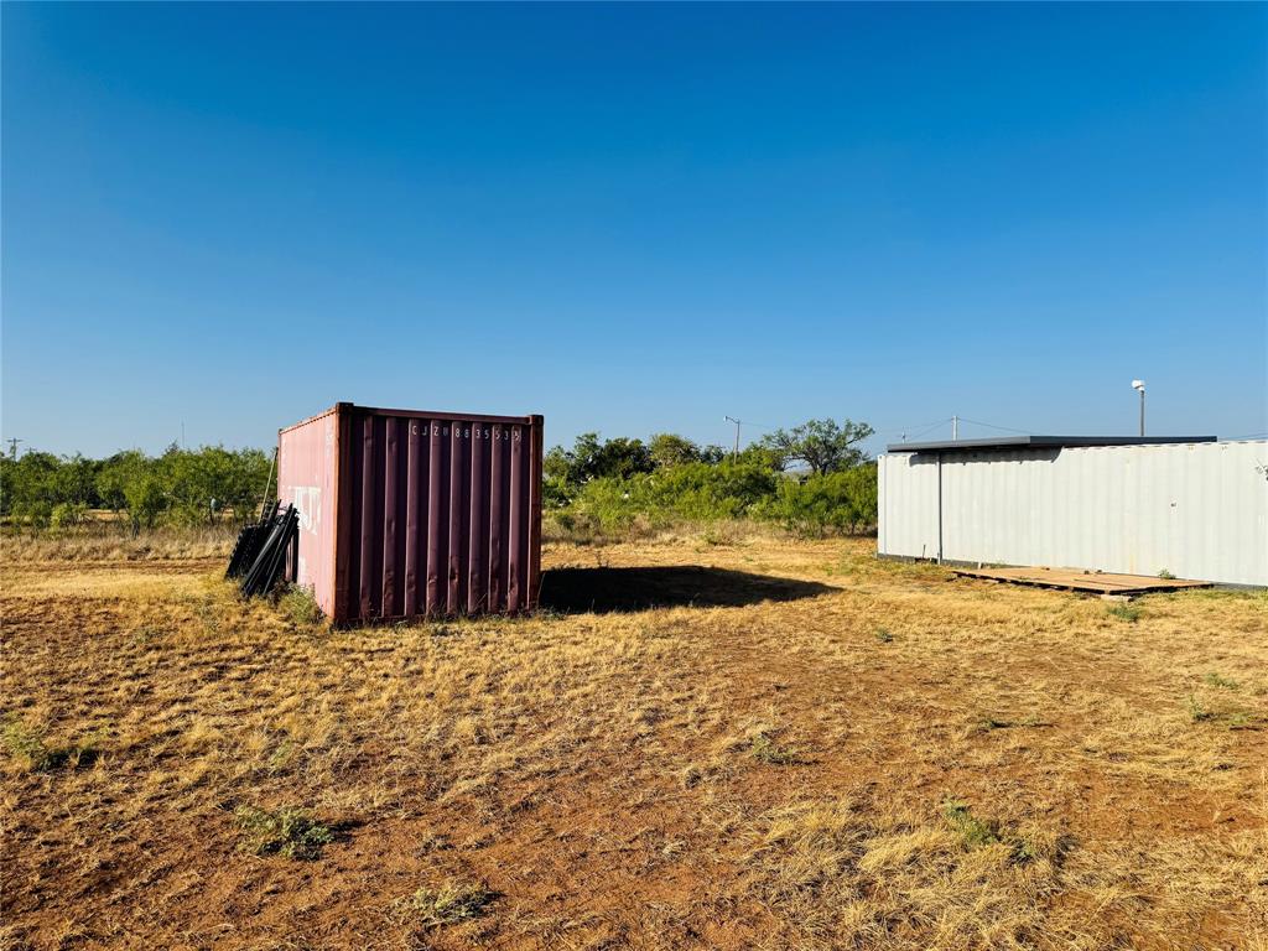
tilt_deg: -0.6
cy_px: 476
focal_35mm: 24
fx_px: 879
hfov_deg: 71.6
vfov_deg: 56.8
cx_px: 634
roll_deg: -1.0
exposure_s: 1/7092
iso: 80
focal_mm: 6.76
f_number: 1.78
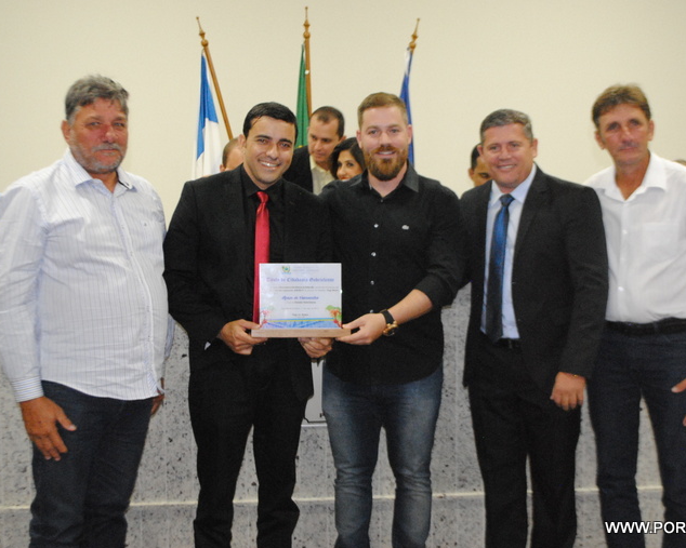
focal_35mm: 52
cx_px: 386
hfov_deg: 36.2
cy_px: 264
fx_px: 1047
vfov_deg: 29.3
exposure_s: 1/40
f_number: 4.5
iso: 1600
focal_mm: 29
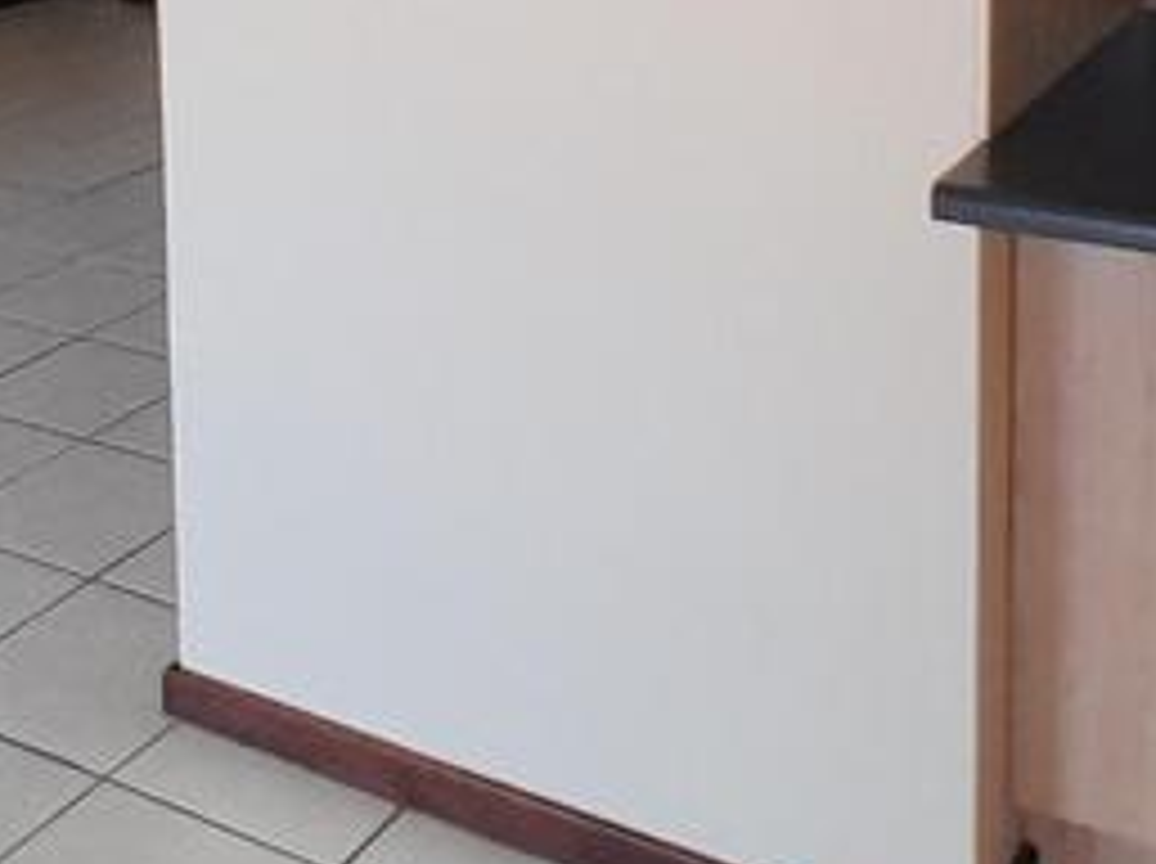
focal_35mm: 53
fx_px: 1767
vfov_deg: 24.2
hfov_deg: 36.2
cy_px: -243
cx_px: 526
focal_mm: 1.46
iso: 50
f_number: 2.2
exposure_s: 1/60
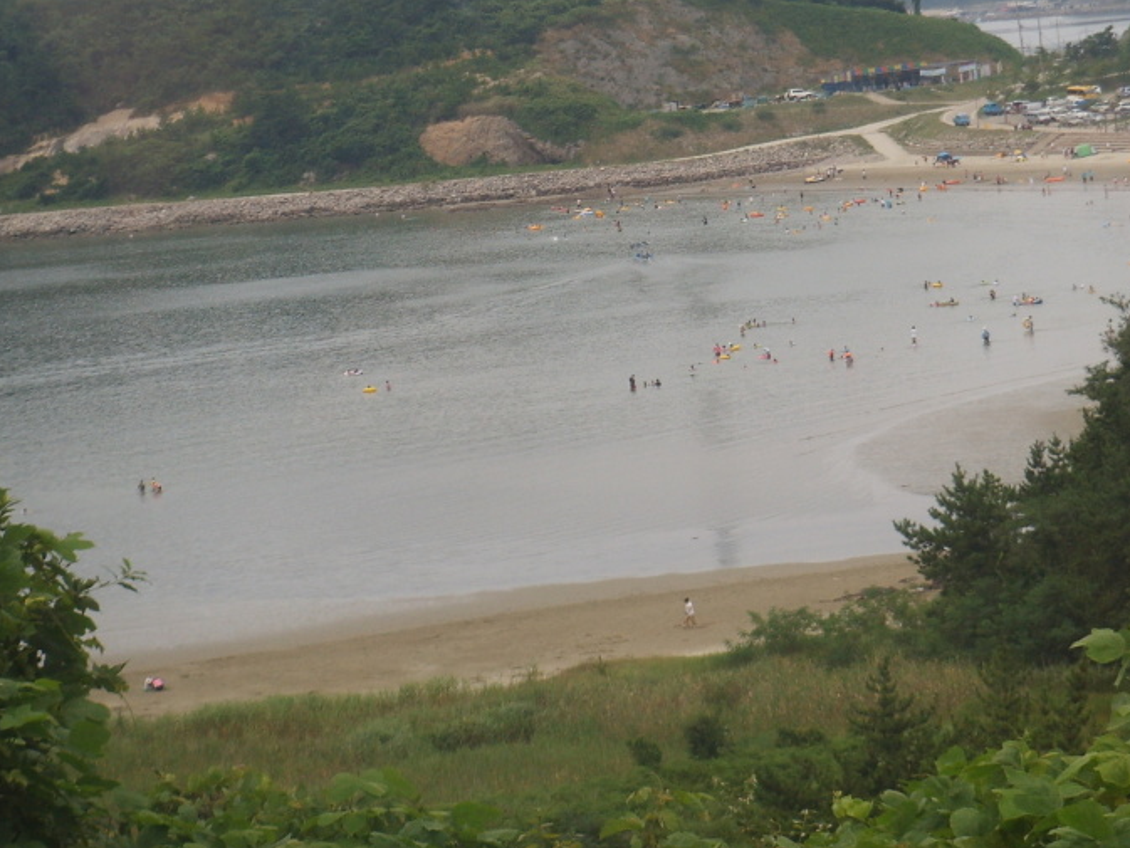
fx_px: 5812
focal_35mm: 178
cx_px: 739
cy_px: 294
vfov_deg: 8.3
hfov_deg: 11.1
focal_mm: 19.8
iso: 50
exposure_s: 1/350
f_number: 4.5
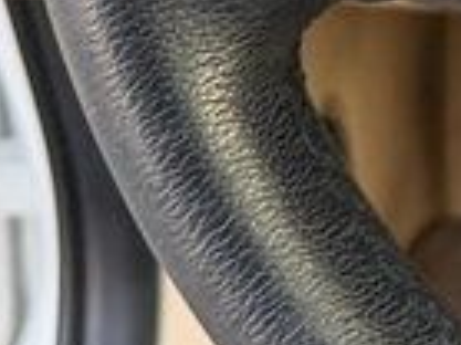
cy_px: -375
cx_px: 1300
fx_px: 2355
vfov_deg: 8.0
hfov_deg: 9.3
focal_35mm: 177
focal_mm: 6.76
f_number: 1.78
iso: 200
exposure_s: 1/71
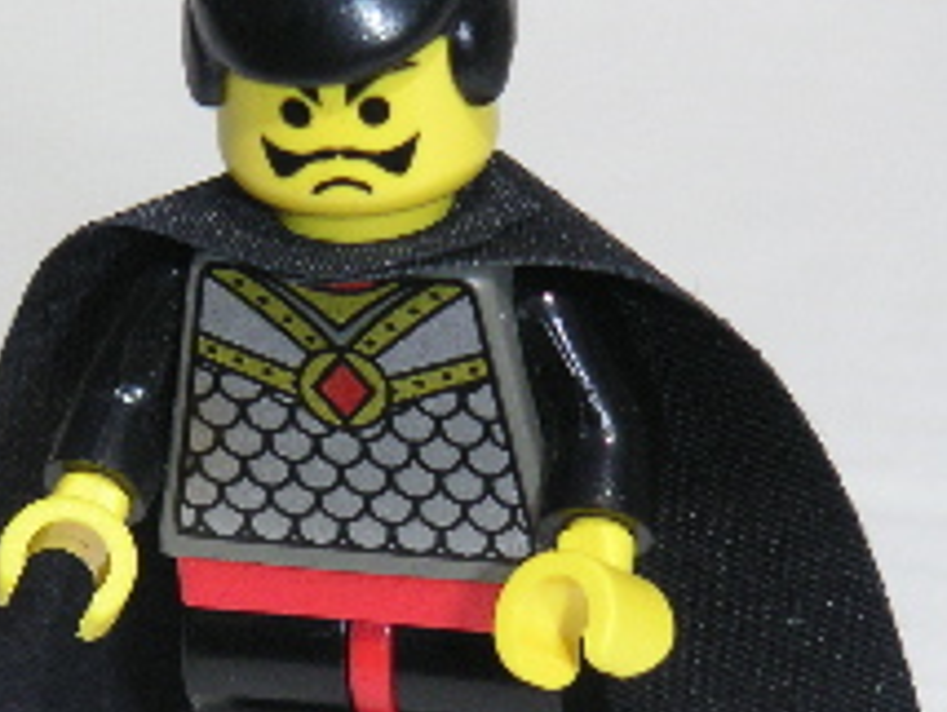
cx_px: 283
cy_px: 464
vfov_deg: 7.2
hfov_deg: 9.5
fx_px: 5669
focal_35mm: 207
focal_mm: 17.1
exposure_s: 1/750
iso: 160
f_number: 8
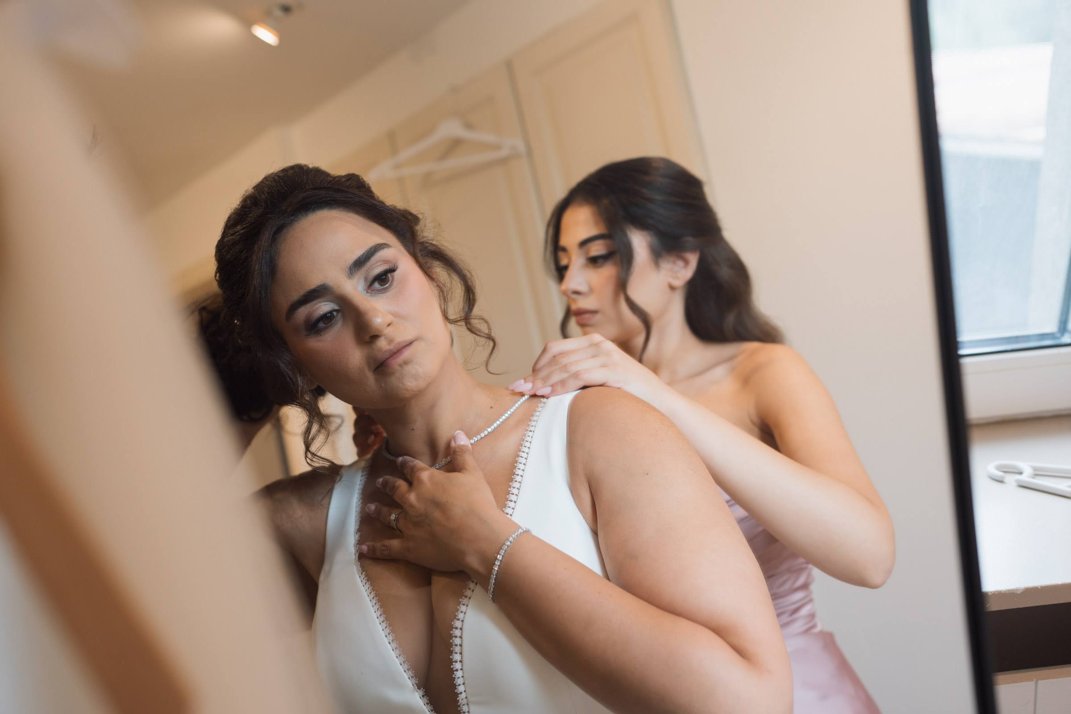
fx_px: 1041
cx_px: 536
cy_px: 357
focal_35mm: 35
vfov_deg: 37.9
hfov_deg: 54.4
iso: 400
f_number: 2.8
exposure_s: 1/100
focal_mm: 35
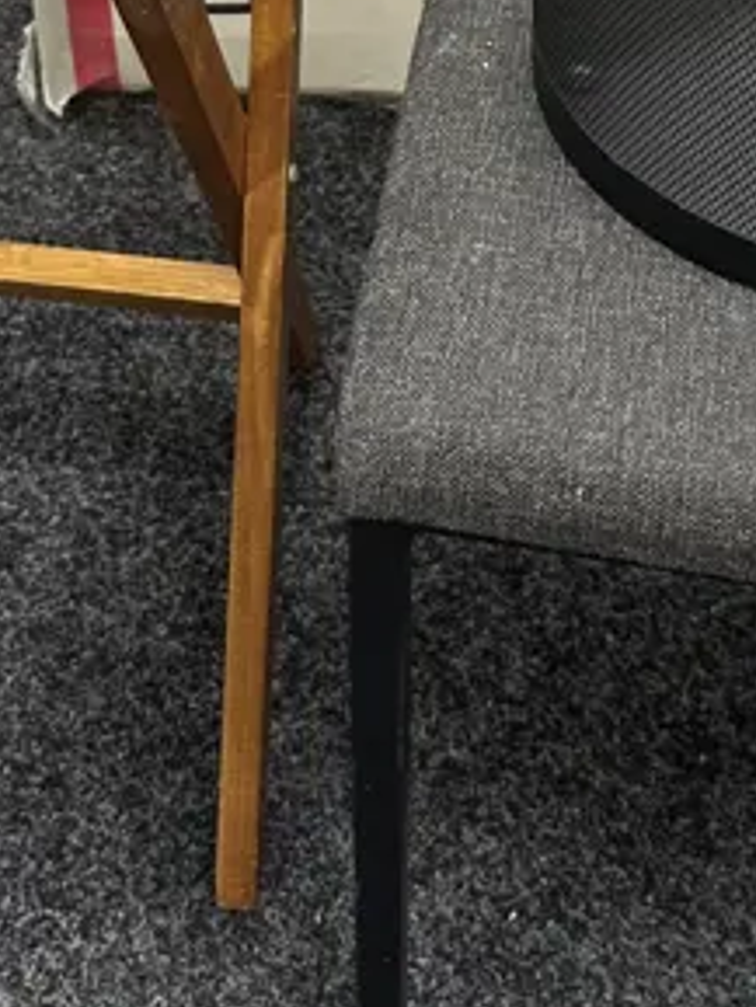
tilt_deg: -38.5
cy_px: -279
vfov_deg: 21.0
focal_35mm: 85
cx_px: 324
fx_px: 2473
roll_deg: +0.9
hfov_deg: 17.4
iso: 160
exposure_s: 1/50
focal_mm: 6.86
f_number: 1.78
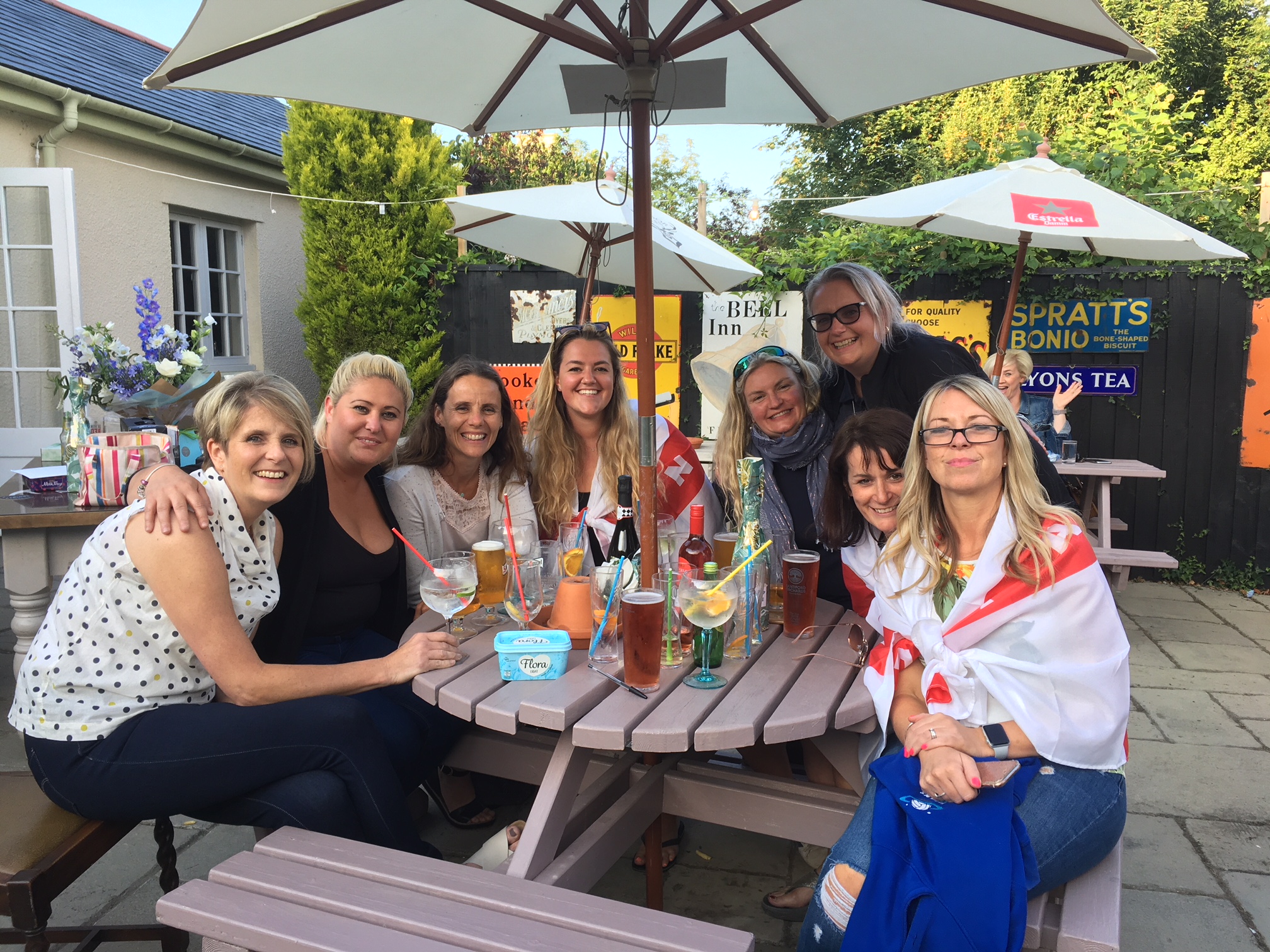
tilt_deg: -7.8
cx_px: 635
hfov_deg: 61.7
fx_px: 1064
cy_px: 476
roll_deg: -0.3
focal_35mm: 29
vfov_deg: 48.2
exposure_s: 1/122
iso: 25
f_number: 2.2
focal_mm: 4.15
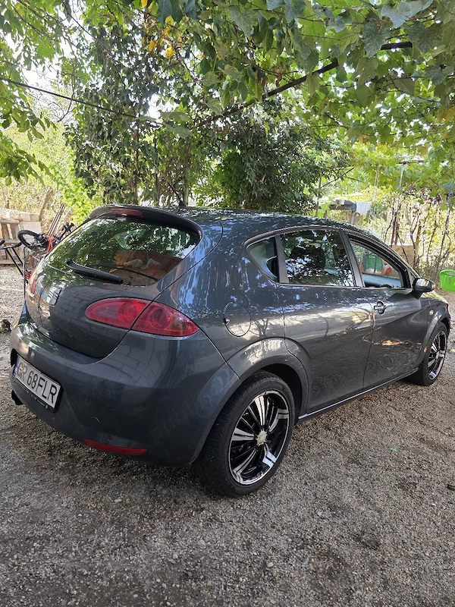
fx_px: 403
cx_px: 228
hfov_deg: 58.9
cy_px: 304
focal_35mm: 23
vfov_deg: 73.9
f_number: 1.7
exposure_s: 1/182
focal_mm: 6.3
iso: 80
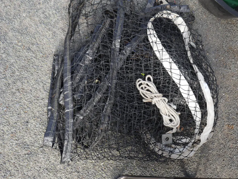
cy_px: 90
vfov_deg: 37.8
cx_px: 119
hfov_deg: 49.0
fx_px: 261
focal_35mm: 38
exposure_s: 1/200
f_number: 5.6
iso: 200
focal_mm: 19
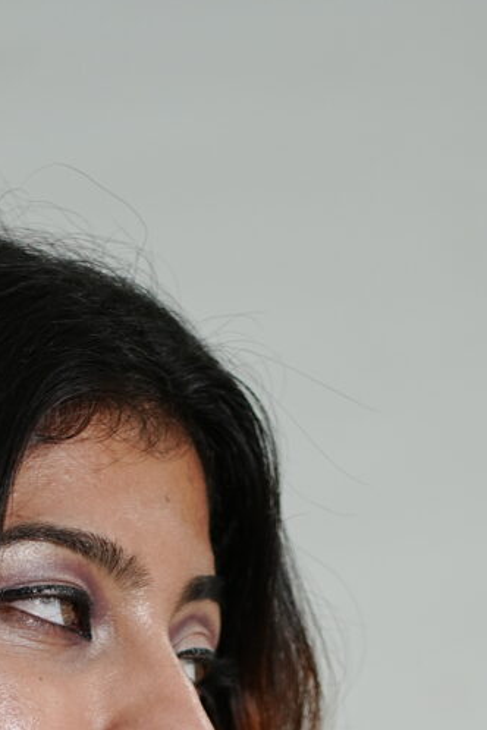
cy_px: 1810
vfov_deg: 4.6
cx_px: -68
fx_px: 8867
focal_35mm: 437
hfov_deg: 3.1
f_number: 2.5
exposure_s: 1/160
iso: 250
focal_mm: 85
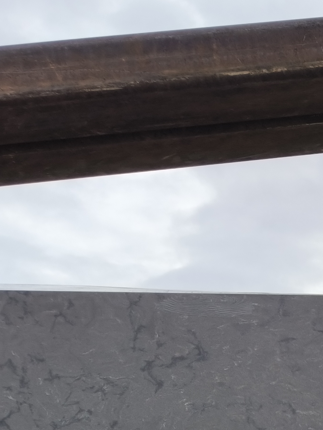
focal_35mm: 107
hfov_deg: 10.9
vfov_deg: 16.2
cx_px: 863
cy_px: 713
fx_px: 1331
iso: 50
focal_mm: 6.92
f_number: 1.9
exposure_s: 1/334
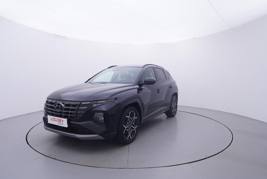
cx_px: 134
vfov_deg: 56.2
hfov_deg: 77.3
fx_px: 167
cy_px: 90
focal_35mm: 22
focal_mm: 15
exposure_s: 1/80
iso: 200
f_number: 5
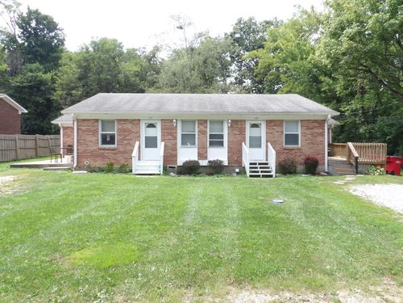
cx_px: 202
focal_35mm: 24
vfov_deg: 56.8
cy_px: 152
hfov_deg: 71.6
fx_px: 279
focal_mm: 4.3
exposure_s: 1/60
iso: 100
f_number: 7.4
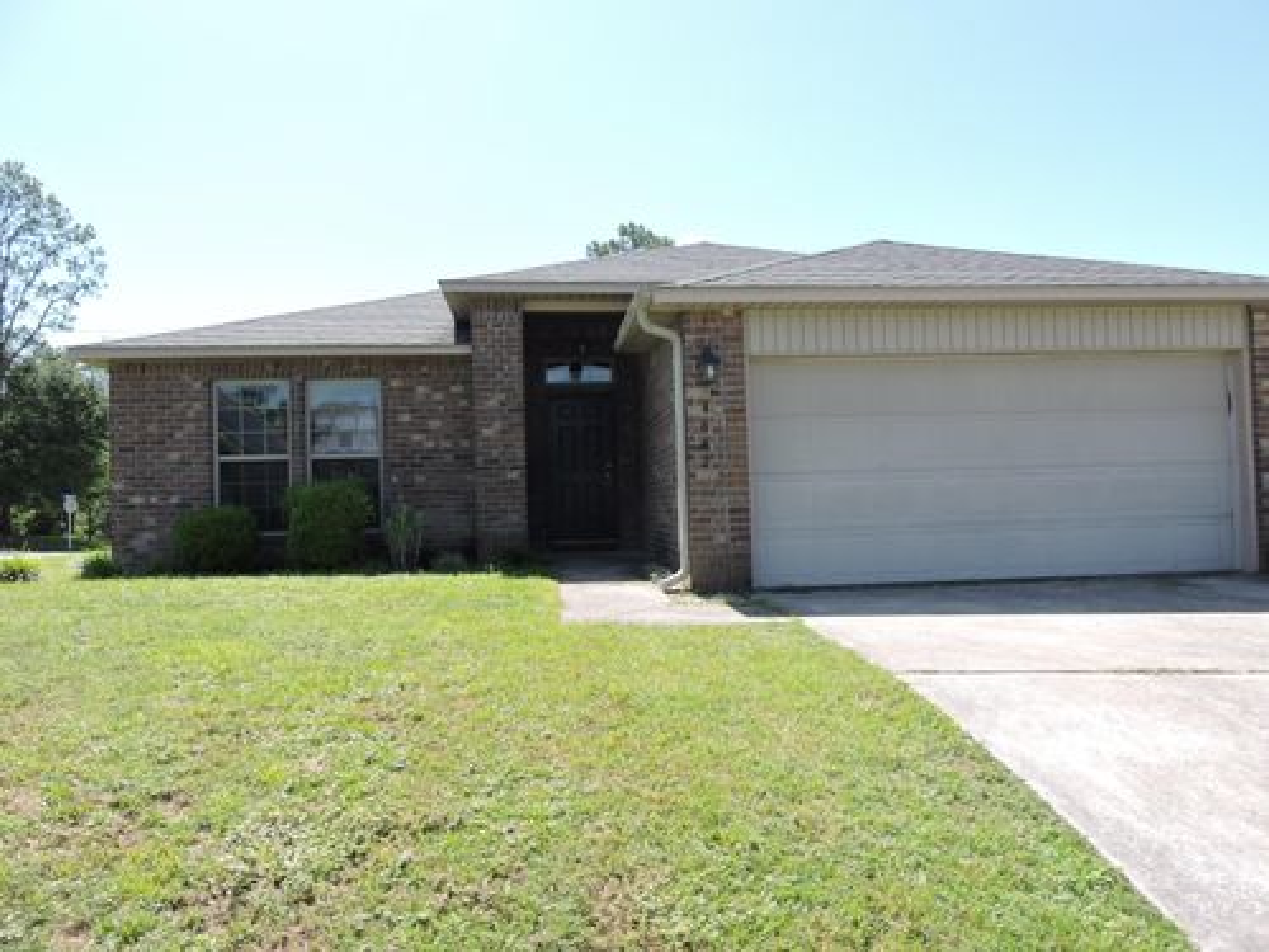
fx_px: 880
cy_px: 476
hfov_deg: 71.6
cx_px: 634
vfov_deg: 56.8
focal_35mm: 24
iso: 100
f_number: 3.3
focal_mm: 4.3
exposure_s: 1/500
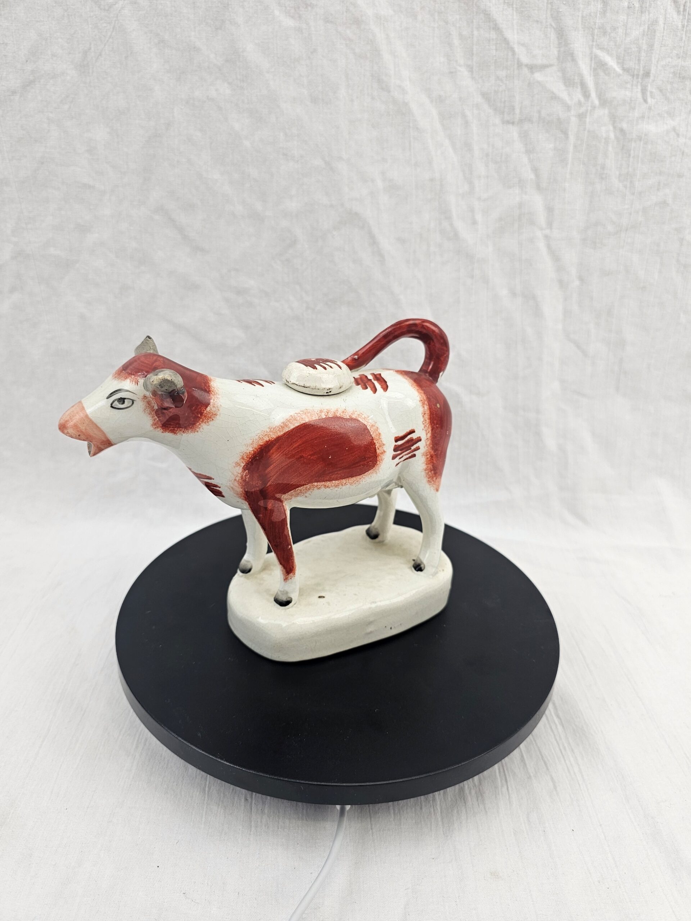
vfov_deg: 73.9
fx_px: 612
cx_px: 346
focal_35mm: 23
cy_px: 460
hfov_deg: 58.9
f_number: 1.7
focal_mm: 6.3
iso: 40
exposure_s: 1/100
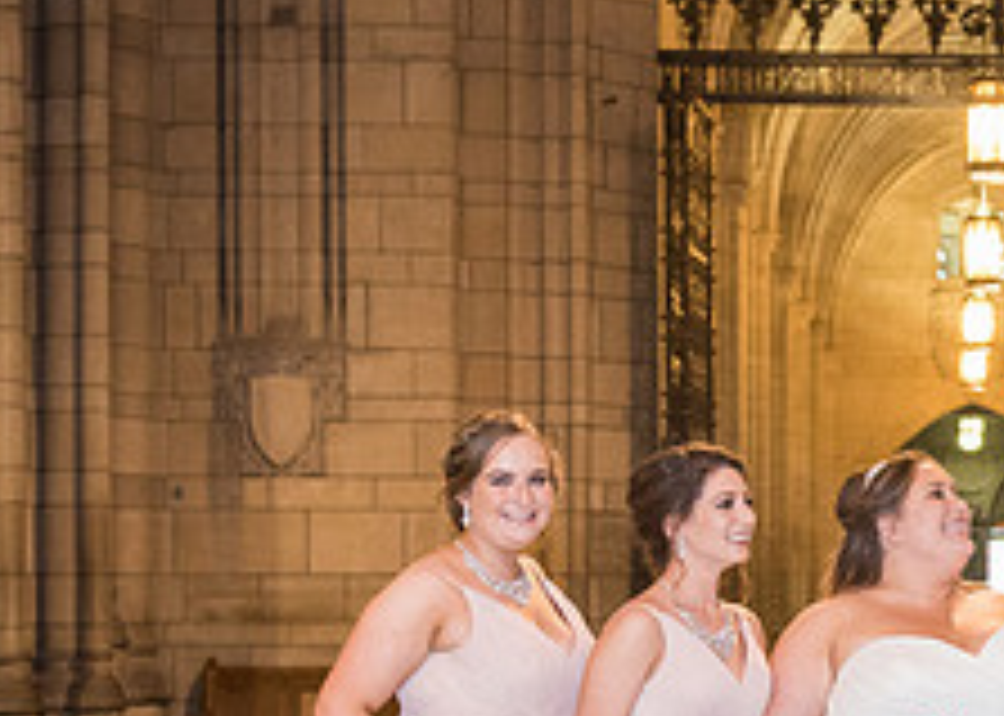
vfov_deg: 15.9
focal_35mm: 89
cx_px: 1056
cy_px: 598
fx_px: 2536
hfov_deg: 21.4
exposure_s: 1/100
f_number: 2.8
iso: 2200
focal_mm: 32
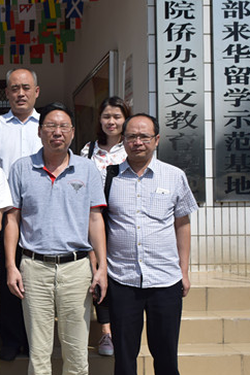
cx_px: -24
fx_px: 689
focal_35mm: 66
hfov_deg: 19.7
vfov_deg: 30.5
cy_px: 217
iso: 200
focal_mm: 20
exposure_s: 1/3200
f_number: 3.5
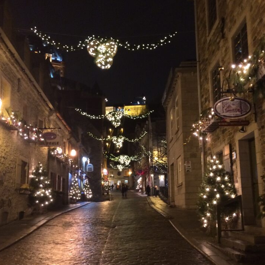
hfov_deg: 44.9
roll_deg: -3.4
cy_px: 155
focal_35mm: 37
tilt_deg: +4.5
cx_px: 128
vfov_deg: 44.7
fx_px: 320
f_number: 2.2
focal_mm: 4.15
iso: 250
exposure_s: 1/17
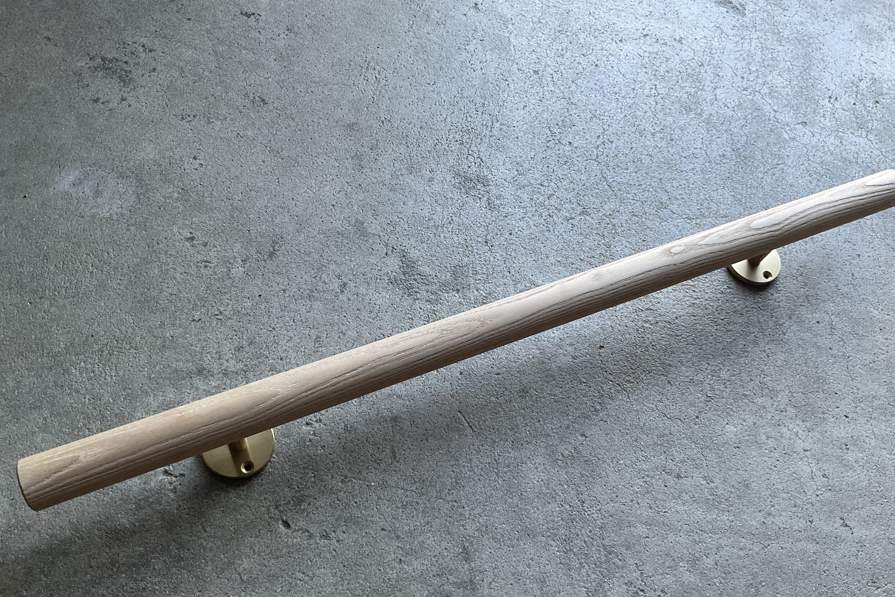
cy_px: 336
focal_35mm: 31
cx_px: 457
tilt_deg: -63.0
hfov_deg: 60.3
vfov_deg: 42.3
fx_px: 771
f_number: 1.8
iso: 64
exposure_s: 1/122
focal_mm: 3
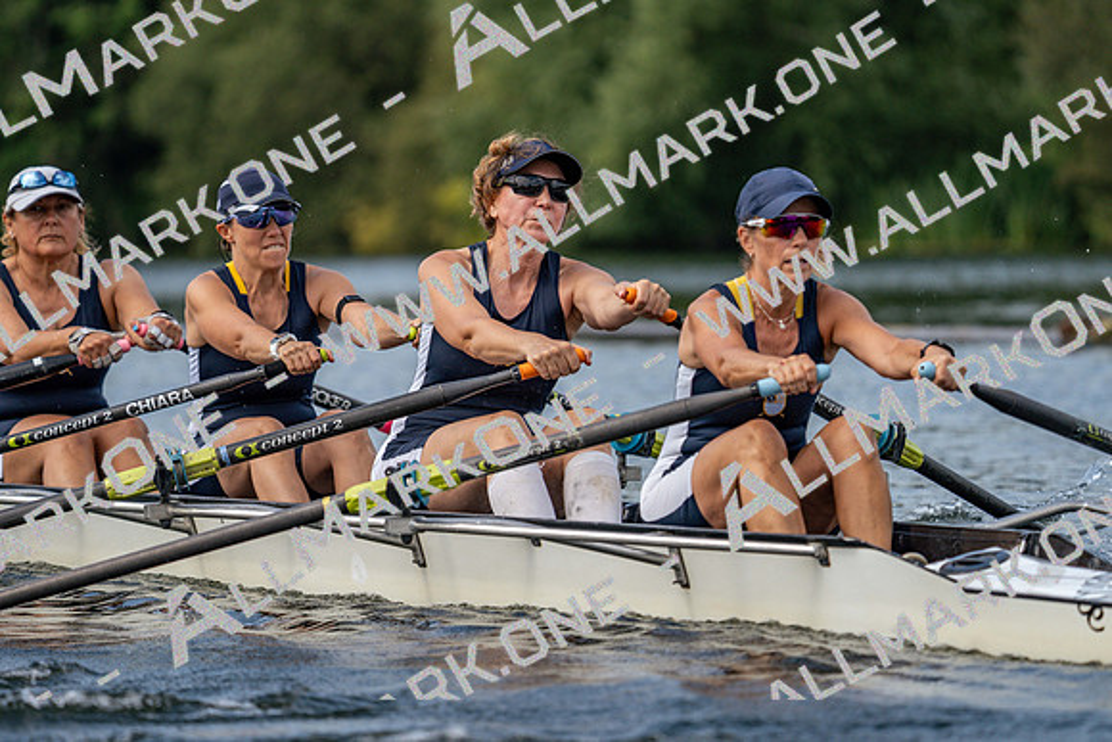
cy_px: 371
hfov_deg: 6.3
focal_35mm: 329
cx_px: 556
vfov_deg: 4.2
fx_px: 10164
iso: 400
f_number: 6.3
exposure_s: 1/1600
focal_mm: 329
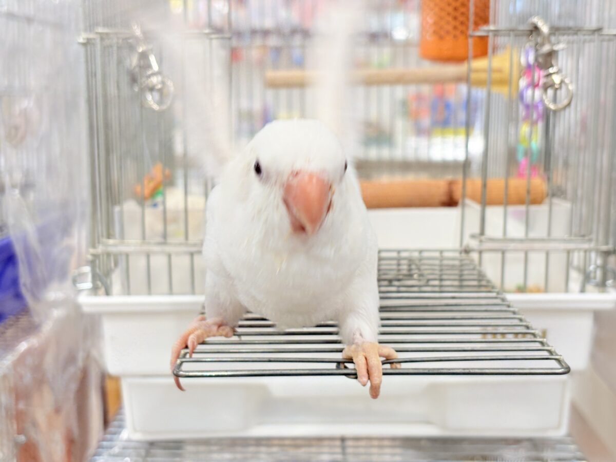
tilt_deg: -8.7
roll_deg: -0.6
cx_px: 308
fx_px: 925
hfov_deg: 36.8
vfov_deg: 28.0
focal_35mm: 52
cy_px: 231
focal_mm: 5.96
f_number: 1.6
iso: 64
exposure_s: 1/50
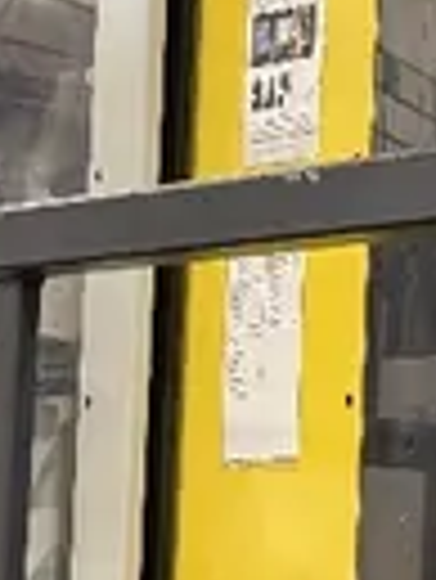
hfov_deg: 10.8
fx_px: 1995
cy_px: 310
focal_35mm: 119
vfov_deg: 16.5
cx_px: 1011
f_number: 1.78
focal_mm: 6.76
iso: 320
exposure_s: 1/60
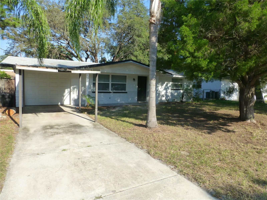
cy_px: 100
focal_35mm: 24
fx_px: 185
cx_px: 134
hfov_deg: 71.6
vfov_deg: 56.8
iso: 160
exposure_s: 1/500
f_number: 4
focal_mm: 4.3
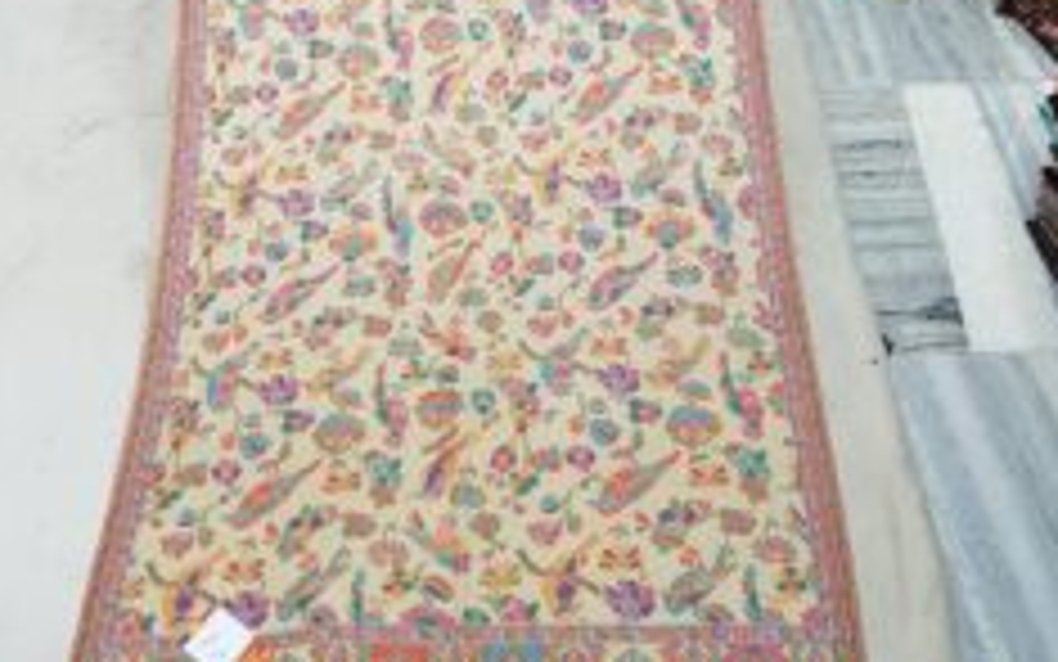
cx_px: 450
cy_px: -32
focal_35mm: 47
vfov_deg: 25.8
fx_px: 1356
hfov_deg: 42.5
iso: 200
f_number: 1.7
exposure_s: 1/25
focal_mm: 4.2
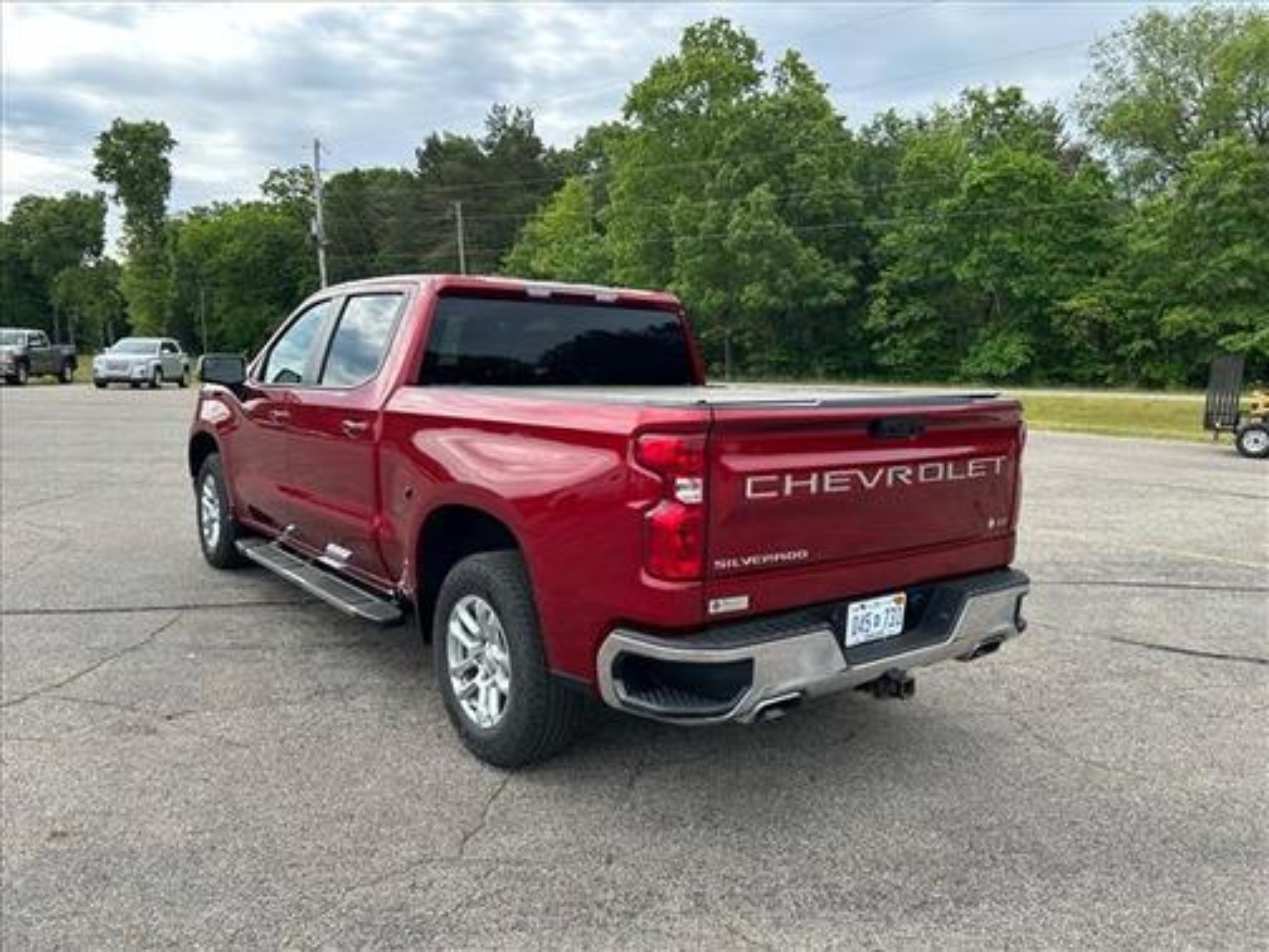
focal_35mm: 26
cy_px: 476
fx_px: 953
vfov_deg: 53.1
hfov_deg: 67.3
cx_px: 634
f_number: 1.5
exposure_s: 1/1038
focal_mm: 5.7
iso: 50
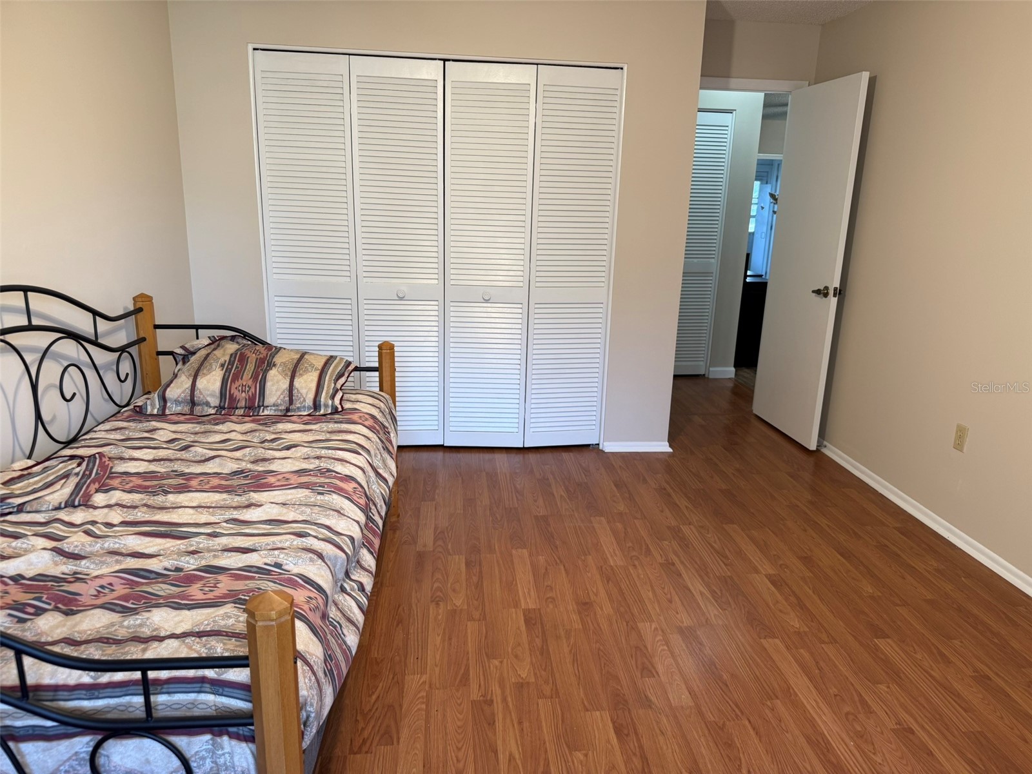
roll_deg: -1.5
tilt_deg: -15.4
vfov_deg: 56.8
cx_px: 516
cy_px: 387
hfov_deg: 71.6
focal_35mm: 24
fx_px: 716
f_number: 1.78
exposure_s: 1/60
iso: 100
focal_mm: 6.76
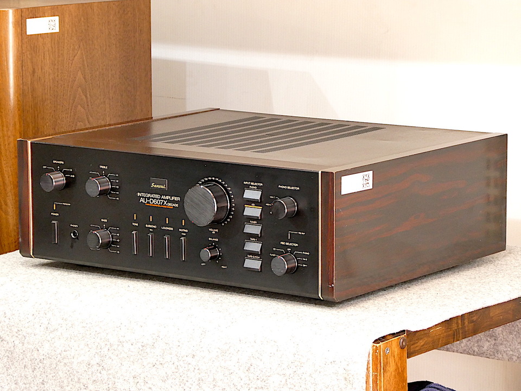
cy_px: 196
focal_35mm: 135
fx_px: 2032
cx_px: 260
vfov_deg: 11.0
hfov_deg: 14.6
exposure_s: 1/13
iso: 400
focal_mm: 24.2
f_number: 5.3
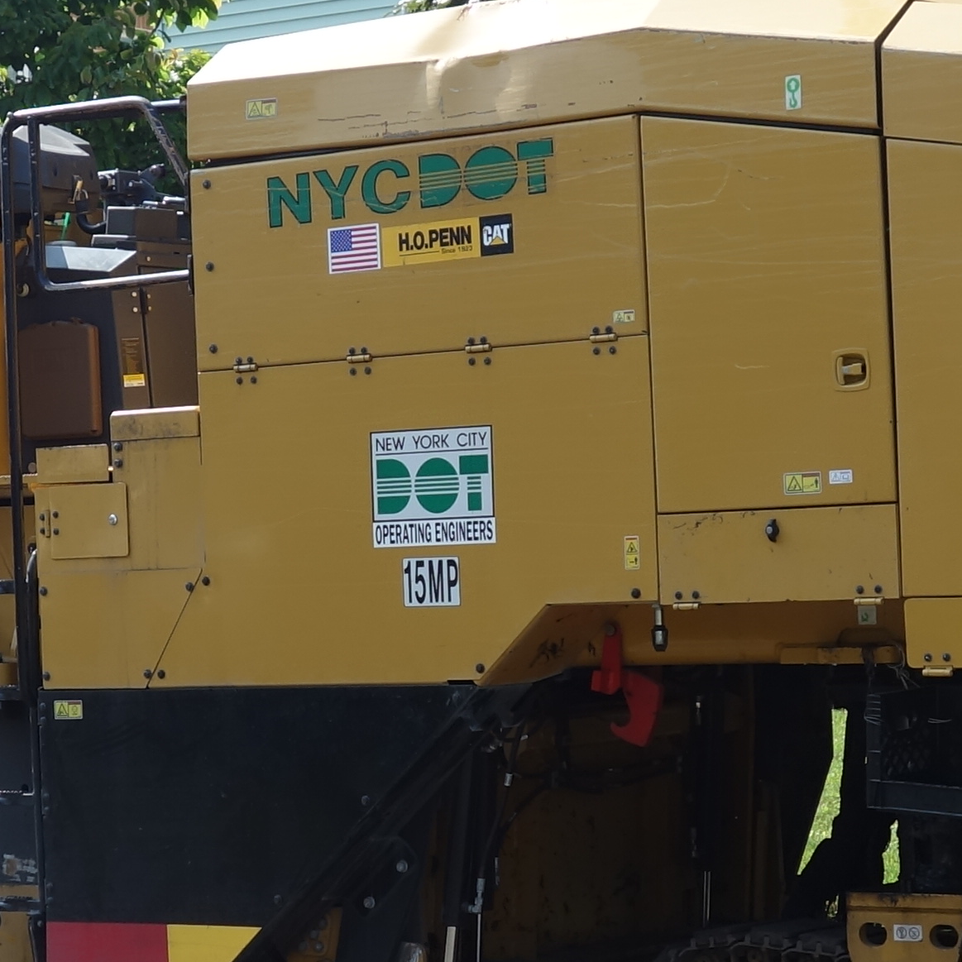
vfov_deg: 15.6
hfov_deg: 15.5
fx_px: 3521
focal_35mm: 112
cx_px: 344
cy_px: 505
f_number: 4
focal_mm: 10.4
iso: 125
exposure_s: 1/500
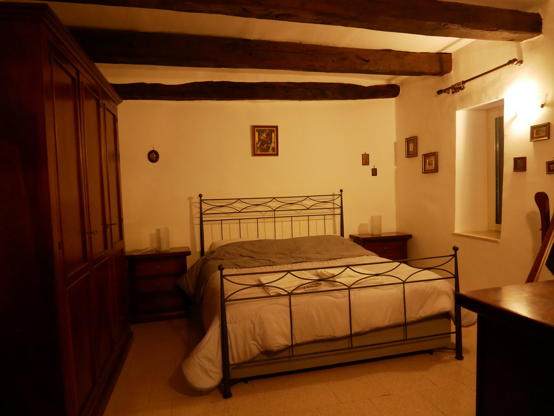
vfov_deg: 56.8
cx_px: 277
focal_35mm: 24
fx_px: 384
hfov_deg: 71.6
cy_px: 208
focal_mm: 12
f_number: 3.5
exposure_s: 1/60
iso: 3200
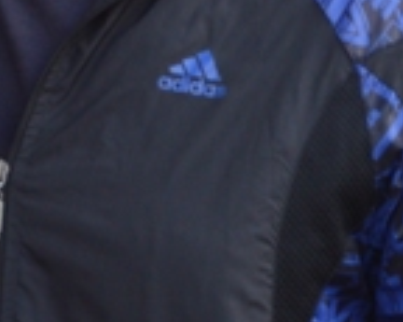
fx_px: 6508
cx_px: -45
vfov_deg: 2.8
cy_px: 92
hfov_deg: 3.5
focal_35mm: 546
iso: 400
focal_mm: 70
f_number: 5.3
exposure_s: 1/100
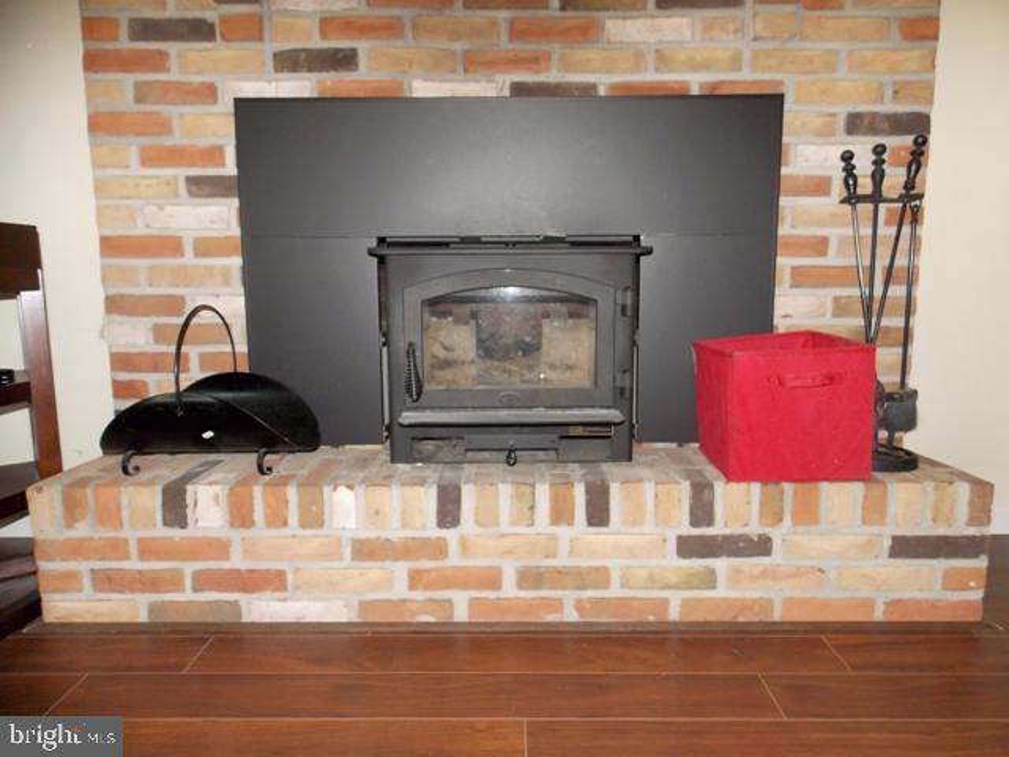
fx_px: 670
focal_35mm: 23
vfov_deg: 58.9
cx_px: 504
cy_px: 378
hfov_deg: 73.9
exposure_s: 1/30
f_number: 3.1
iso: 200
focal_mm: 4
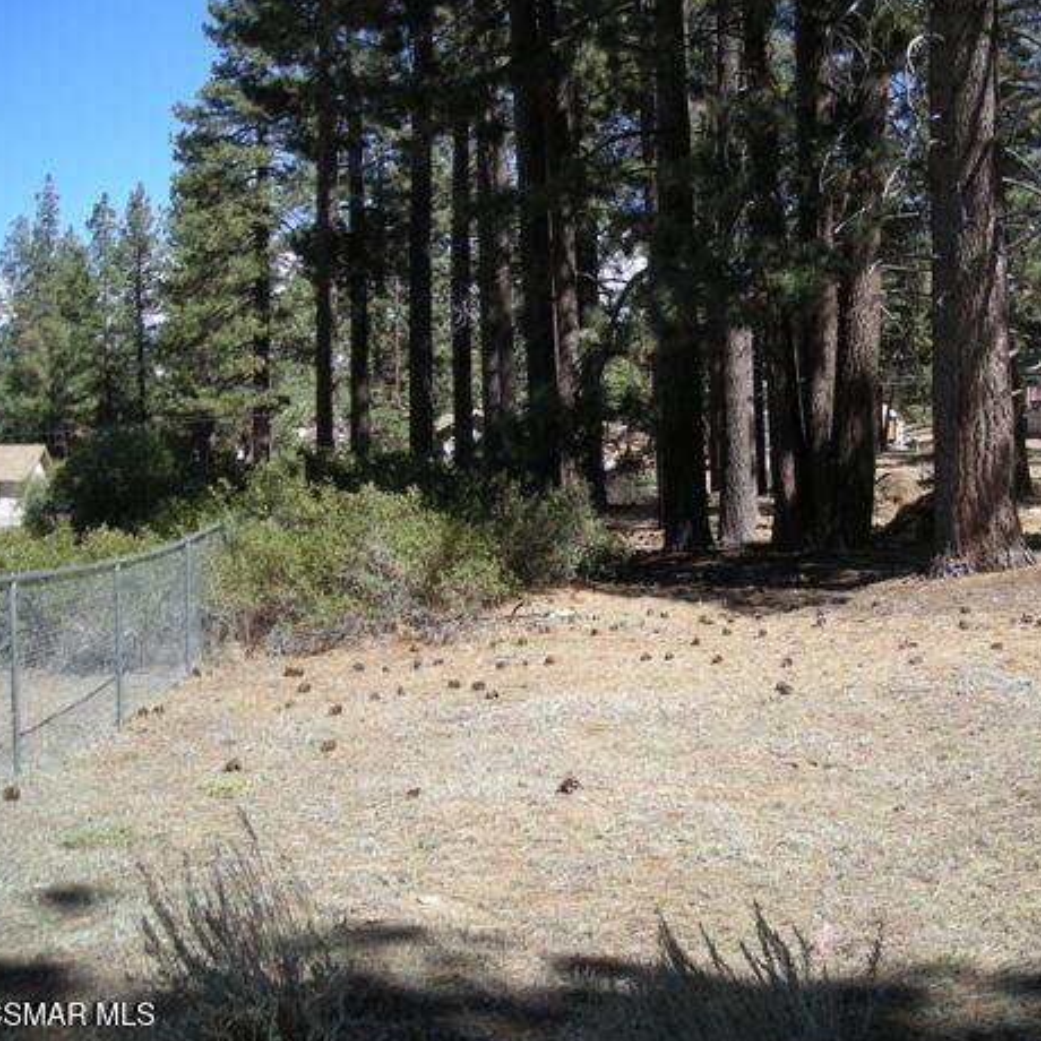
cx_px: 692
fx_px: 1463
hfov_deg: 38.7
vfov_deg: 39.2
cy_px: 520
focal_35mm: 43
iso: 50
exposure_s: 1/452
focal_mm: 5.7
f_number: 2.8
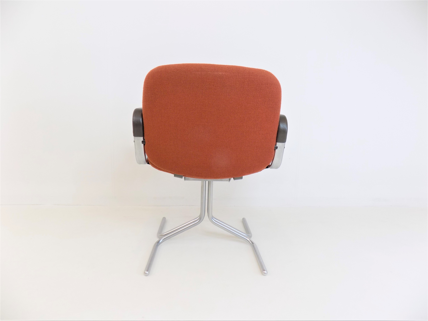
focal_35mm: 23
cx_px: 214
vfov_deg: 58.9
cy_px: 160
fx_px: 284
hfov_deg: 73.9
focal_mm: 4
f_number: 3.1
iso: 80
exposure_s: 1/30
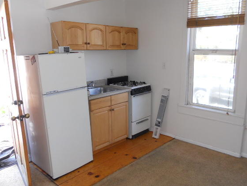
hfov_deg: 58.3
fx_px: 221
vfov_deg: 45.5
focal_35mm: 31
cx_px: 127
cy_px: 95
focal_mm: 4.9
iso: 100
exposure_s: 1/30
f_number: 3.2
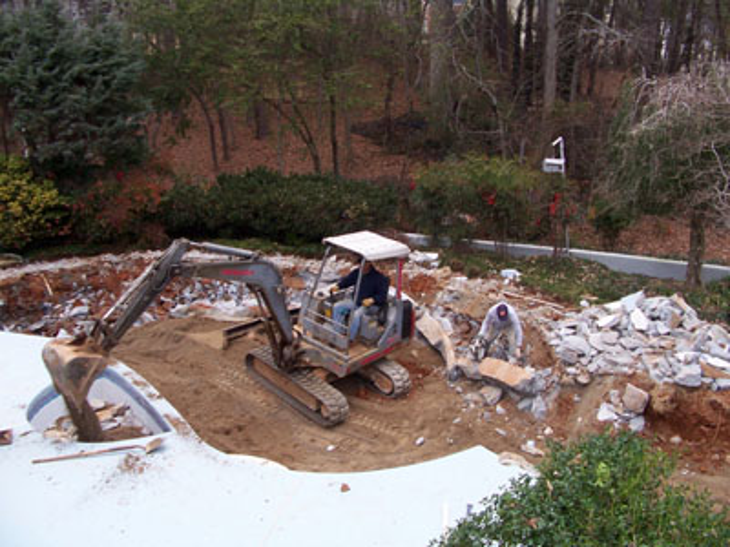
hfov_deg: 52.6
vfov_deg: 40.7
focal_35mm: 35
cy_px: 274
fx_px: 738
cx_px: 365
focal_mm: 6
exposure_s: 1/60
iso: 140
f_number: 2.8
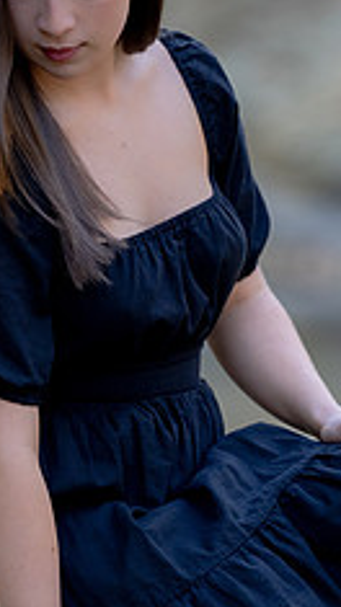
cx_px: 167
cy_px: 241
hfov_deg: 2.3
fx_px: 8480
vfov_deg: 4.1
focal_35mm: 527
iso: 320
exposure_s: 1/320
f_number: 2.8
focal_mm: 175
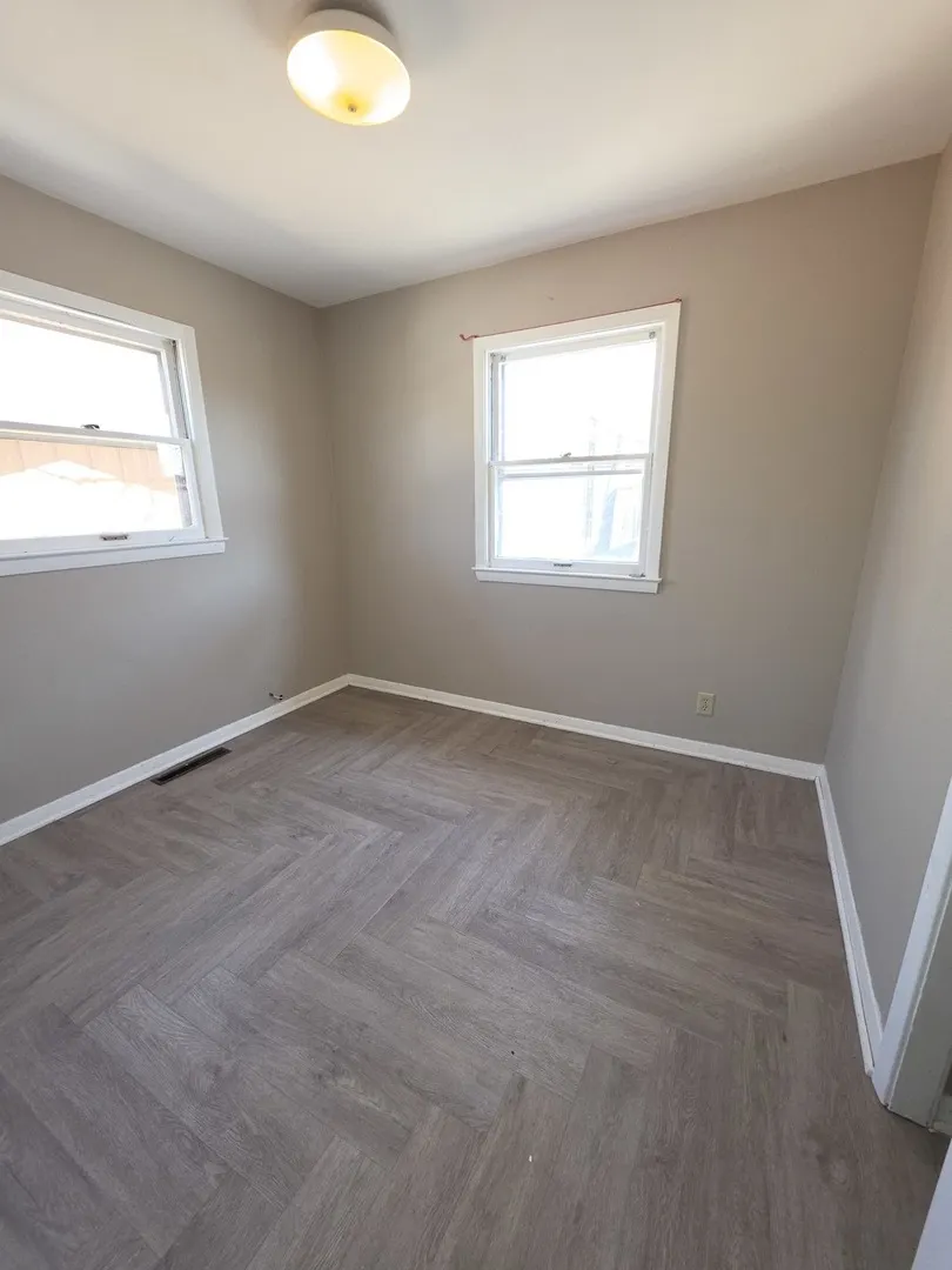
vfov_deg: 106.2
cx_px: 476
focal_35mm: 13
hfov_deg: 89.9
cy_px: 635
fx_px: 477
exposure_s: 1/60
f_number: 1.9
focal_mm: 2.2
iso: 100
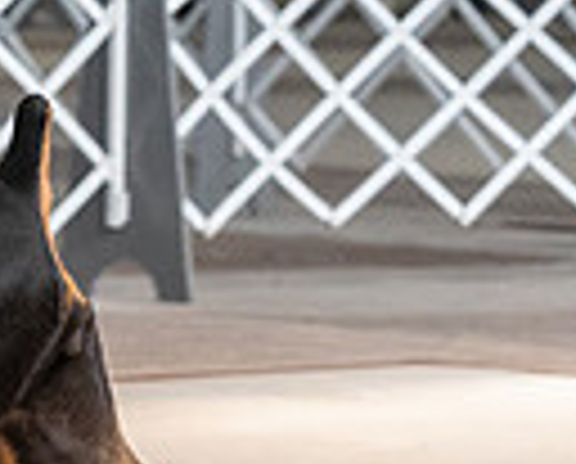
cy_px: -23
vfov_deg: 3.0
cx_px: -610
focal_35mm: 513
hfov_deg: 3.7
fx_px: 8765
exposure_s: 1/400
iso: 6400
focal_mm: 104
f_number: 5
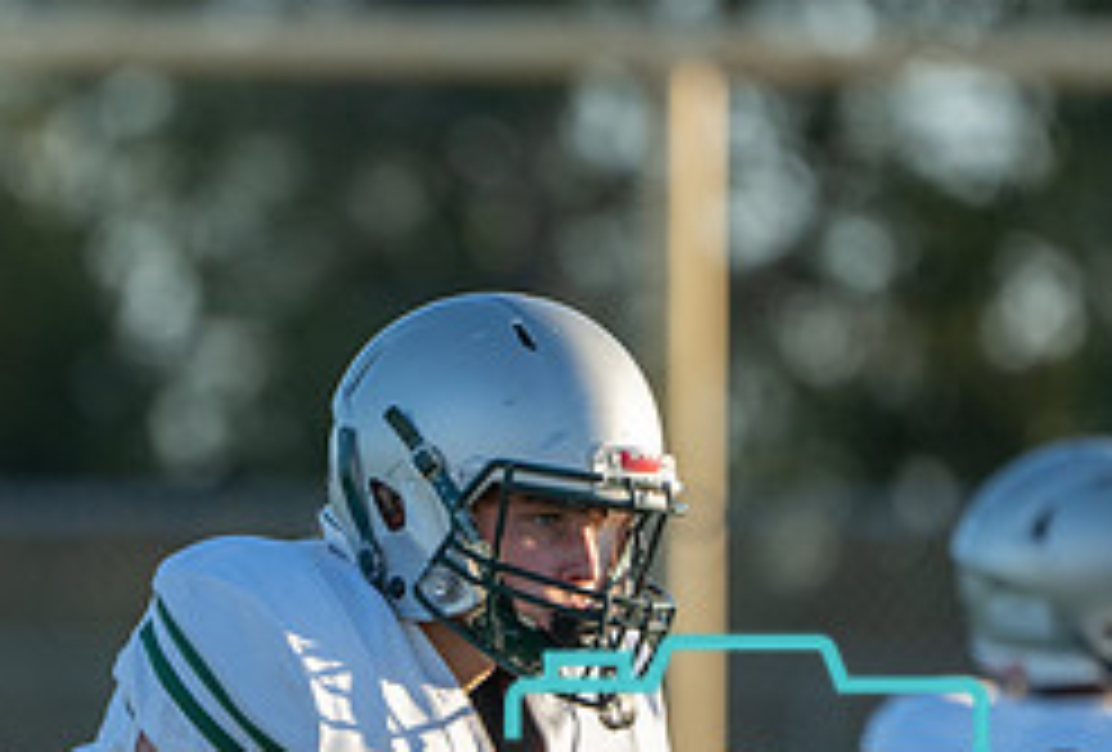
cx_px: 291
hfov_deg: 1.8
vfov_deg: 1.2
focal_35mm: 1164
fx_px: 36109
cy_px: 653
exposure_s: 1/1250
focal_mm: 400
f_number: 5.6
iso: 500
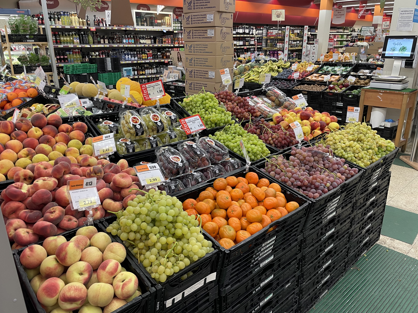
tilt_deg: -18.4
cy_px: 161
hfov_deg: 65.3
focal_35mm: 27
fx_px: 326
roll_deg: +0.6
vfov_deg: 51.3
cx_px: 207
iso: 80
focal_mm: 4.2
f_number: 1.6
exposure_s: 1/50
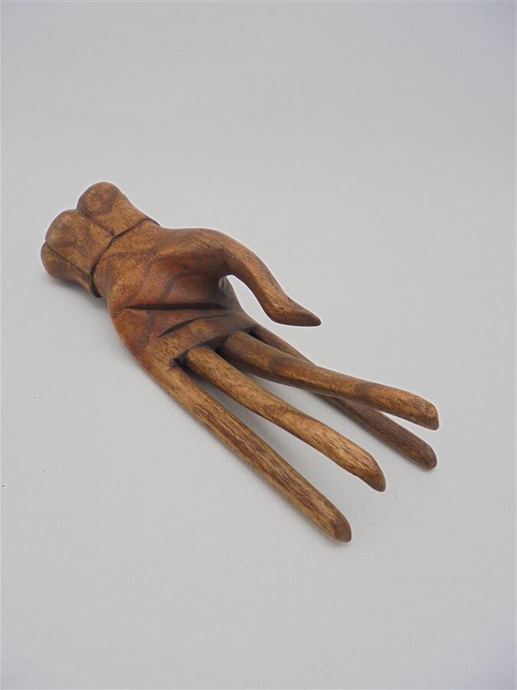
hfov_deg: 53.1
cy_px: 345
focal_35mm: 26
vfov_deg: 67.3
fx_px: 518
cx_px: 258
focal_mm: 4.6
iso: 100
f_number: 3.5
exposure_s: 1/50
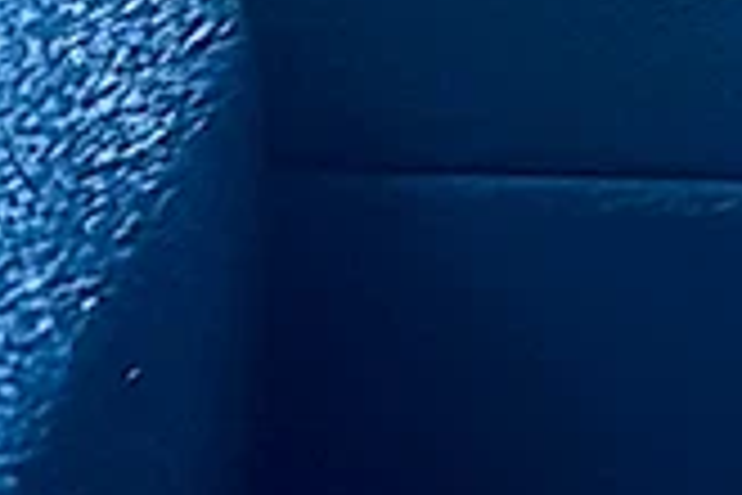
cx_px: 1399
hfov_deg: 8.9
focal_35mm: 221
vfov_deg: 6.0
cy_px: -547
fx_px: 4555
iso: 250
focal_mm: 6.86
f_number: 1.78
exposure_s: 1/40
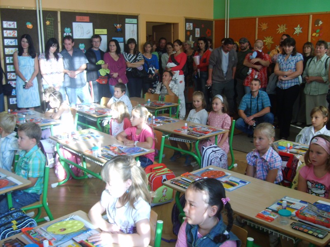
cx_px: 165
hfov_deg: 52.6
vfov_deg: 40.7
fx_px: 334
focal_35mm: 35
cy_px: 124
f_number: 2.8
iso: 63
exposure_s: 1/30
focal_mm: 5.8
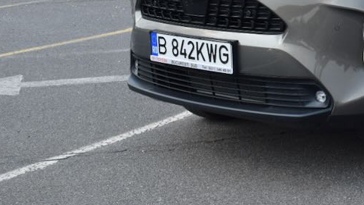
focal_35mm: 104
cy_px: -44
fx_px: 1004
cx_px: 436
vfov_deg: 11.4
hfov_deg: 19.4
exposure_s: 1/320
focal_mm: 26
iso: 200
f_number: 8
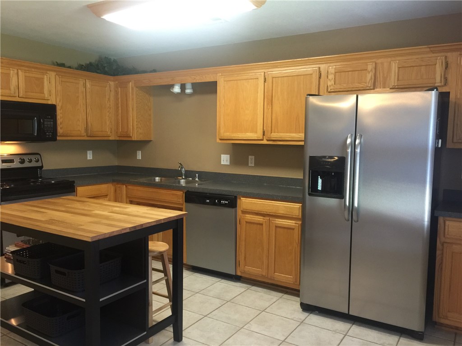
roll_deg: -1.6
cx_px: 231
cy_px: 173
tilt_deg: -4.0
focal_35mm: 29
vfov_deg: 48.2
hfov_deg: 61.7
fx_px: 387
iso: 125
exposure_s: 1/15
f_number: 2.2
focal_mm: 4.15
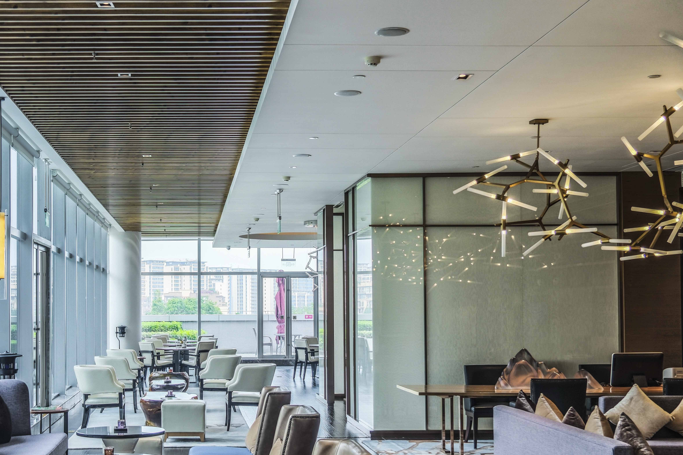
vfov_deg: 27.5
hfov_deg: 39.7
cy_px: 277
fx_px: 930
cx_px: 212
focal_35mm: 49
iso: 160
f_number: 4
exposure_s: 1/30
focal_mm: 20.2
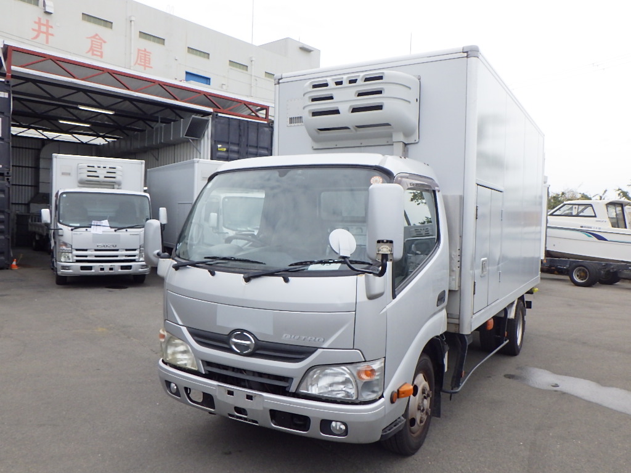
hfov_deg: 63.4
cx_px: 316
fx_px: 510
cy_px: 236
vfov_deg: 49.7
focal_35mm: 28
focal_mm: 5
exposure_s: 1/1000
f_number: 4.2
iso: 250
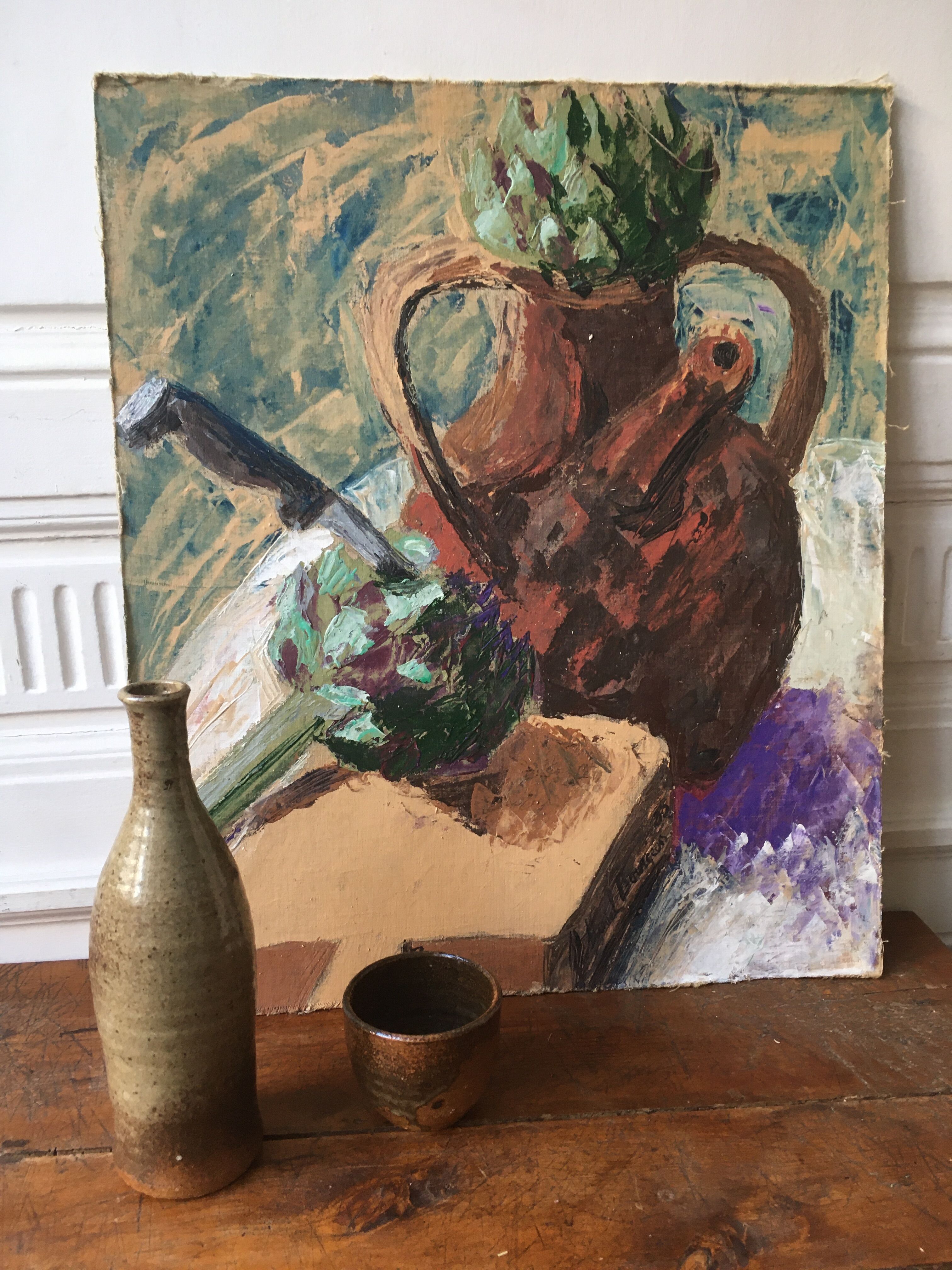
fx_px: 1063
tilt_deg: -21.5
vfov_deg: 61.7
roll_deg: +1.7
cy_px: 635
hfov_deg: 48.2
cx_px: 476
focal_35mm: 29
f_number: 2.2
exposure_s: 1/33
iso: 100
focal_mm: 4.15
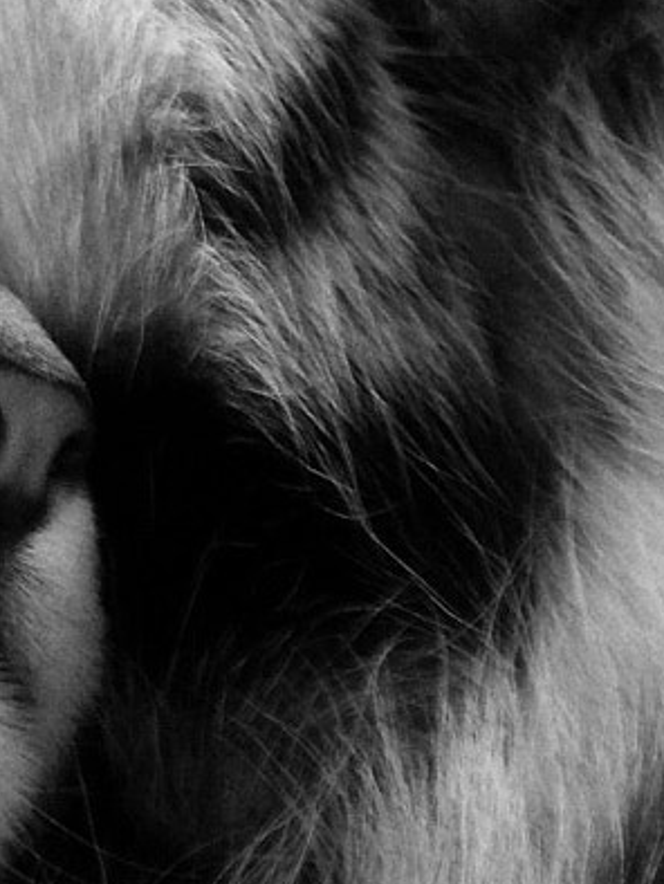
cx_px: -294
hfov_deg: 10.7
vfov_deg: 14.7
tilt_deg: -70.5
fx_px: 3423
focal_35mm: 134
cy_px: 595
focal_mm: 4.12
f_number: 2.4
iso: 320
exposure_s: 1/20
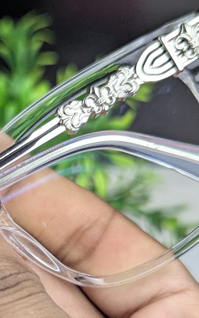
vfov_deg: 27.3
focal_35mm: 75
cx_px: -19
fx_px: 651
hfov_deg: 16.9
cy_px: 223
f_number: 1.85
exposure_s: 1/231
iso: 150
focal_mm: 6.81
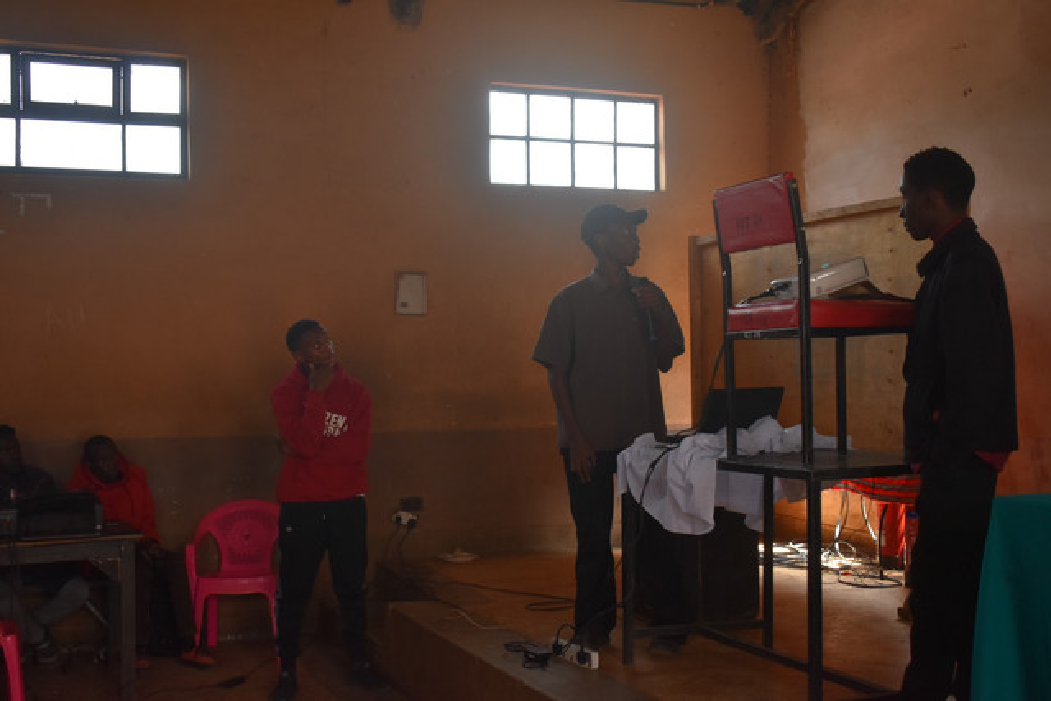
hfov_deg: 43.6
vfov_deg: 29.9
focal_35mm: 45
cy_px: 350
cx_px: 526
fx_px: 1314
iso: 800
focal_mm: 30
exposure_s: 1/200
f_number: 4.2
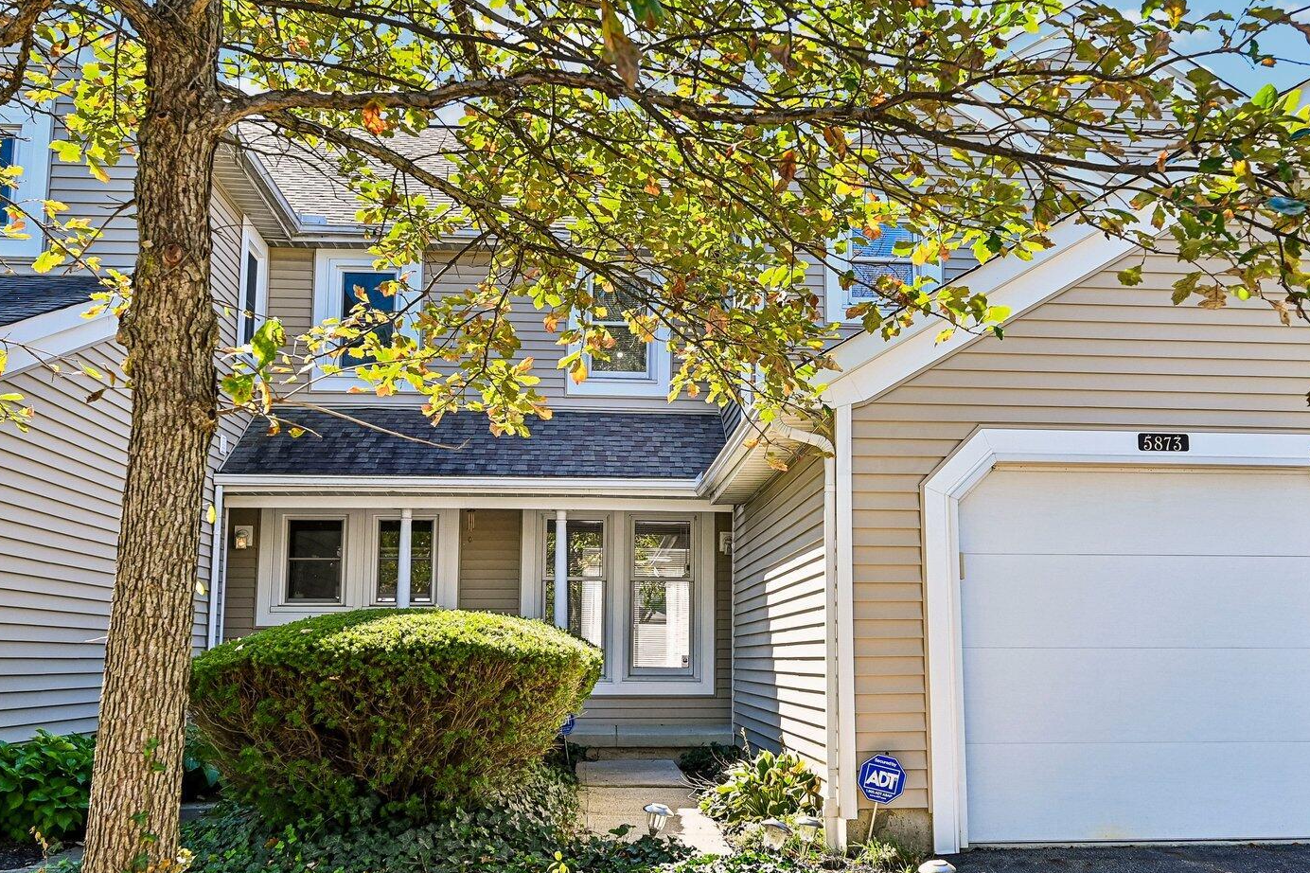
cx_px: 732
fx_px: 1373
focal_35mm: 38
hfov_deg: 50.9
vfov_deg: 35.3
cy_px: 446
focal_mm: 25.5
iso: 400
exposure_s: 1/350
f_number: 4.8
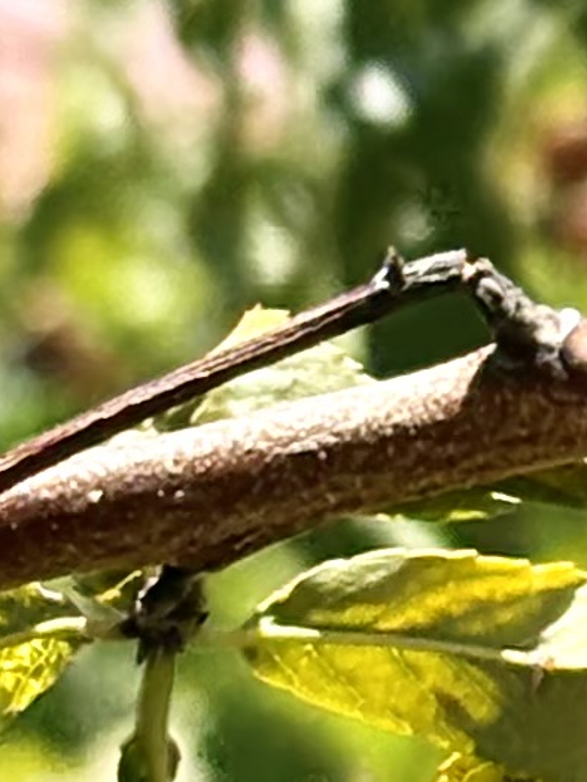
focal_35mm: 399
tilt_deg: -14.5
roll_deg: -6.0
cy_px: 322
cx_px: 2116
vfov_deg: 5.0
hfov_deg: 3.6
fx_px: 9018
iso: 50
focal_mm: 5.96
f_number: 1.6
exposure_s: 1/2141
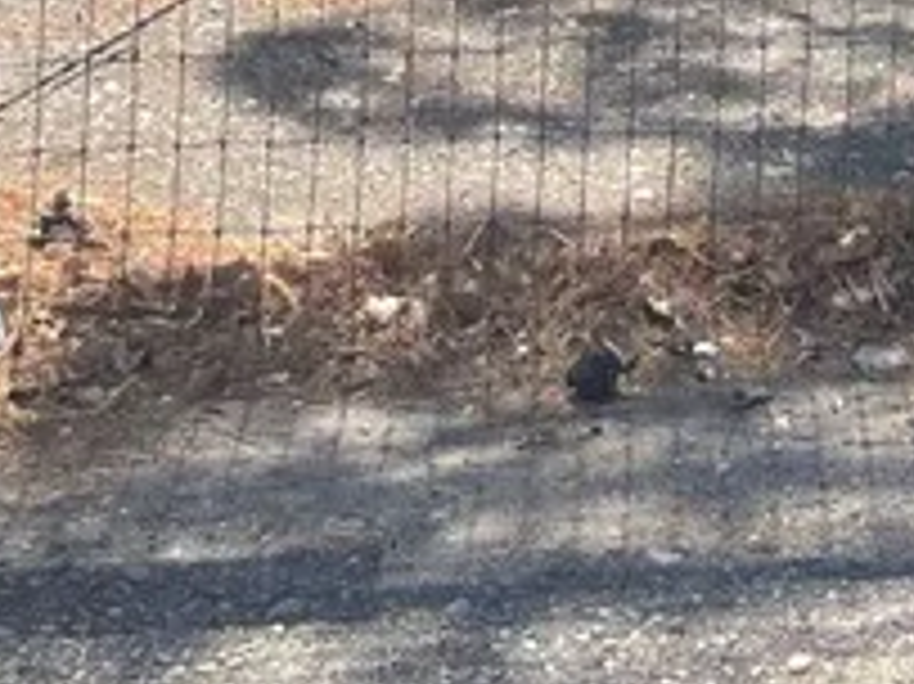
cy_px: -945
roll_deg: -1.4
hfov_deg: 14.4
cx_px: 1445
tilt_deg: -2.4
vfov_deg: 10.2
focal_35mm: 126
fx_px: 3325
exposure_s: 1/2288
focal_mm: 5.1
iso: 32
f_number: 1.6
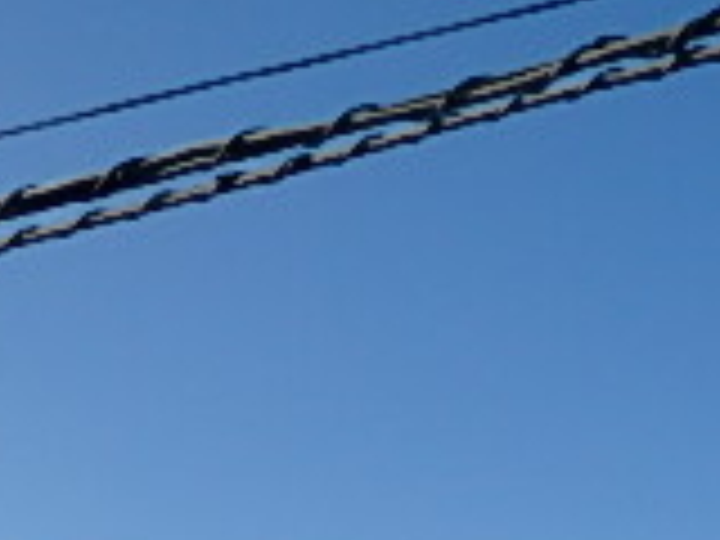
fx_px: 2080
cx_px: 940
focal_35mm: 100
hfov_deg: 18.3
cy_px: 896
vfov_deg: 13.6
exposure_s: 1/200
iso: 125
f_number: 8.7
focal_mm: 4.5
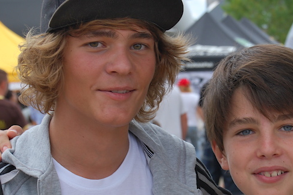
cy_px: 91
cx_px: 168
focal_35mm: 174
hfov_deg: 11.8
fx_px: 1417
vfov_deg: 7.9
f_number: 6.3
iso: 100
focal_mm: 55
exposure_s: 1/160
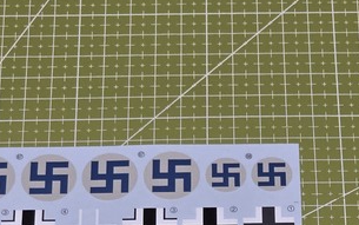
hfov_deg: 11.2
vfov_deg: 7.0
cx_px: 259
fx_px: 1831
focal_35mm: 187
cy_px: 235
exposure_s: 1/120
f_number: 2.4
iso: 250
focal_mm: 7.9
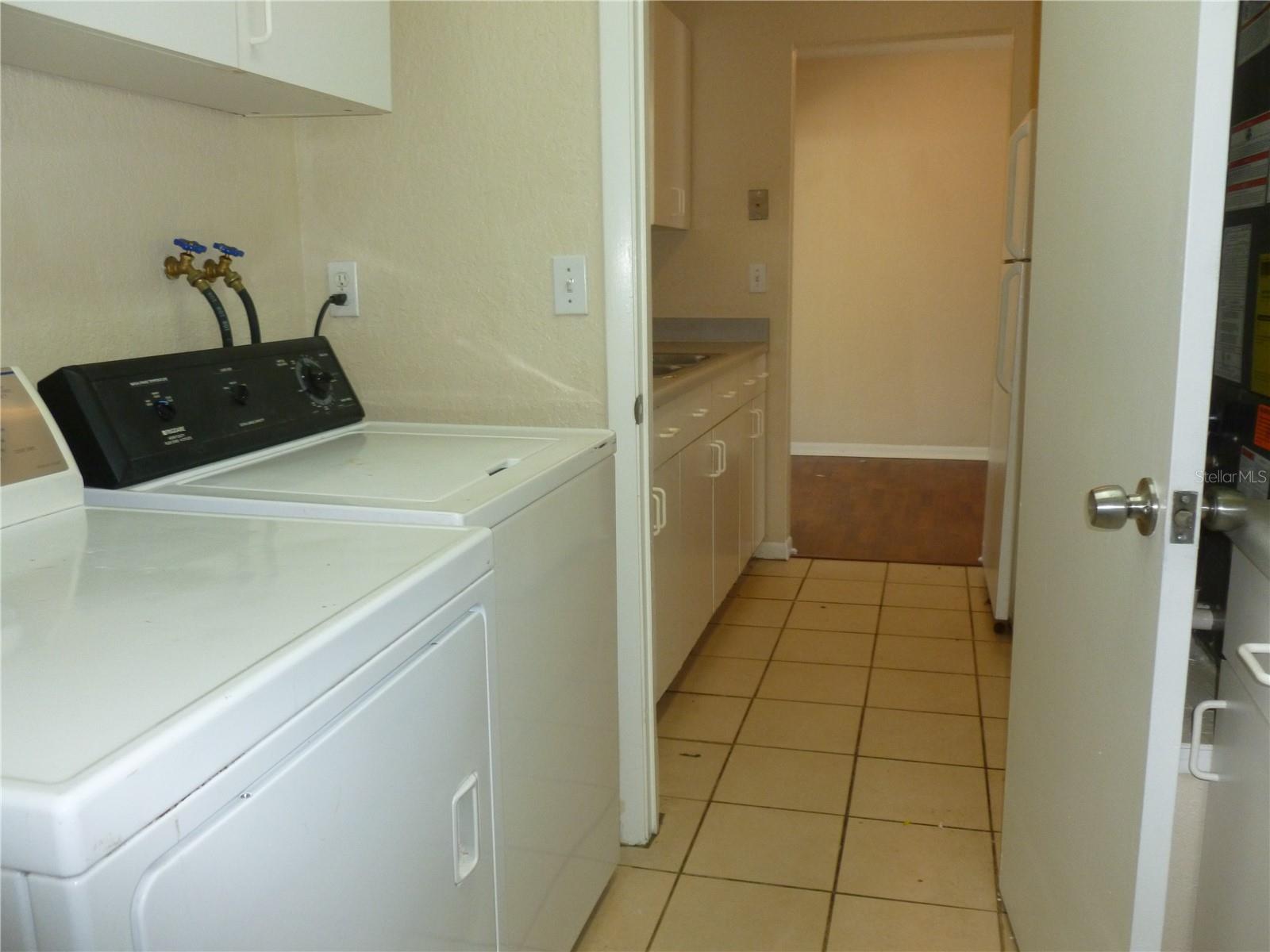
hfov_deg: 63.4
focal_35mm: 28
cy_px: 476
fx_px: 1027
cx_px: 635
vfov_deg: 49.7
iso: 200
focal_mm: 5
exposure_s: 1/60
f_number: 3.3
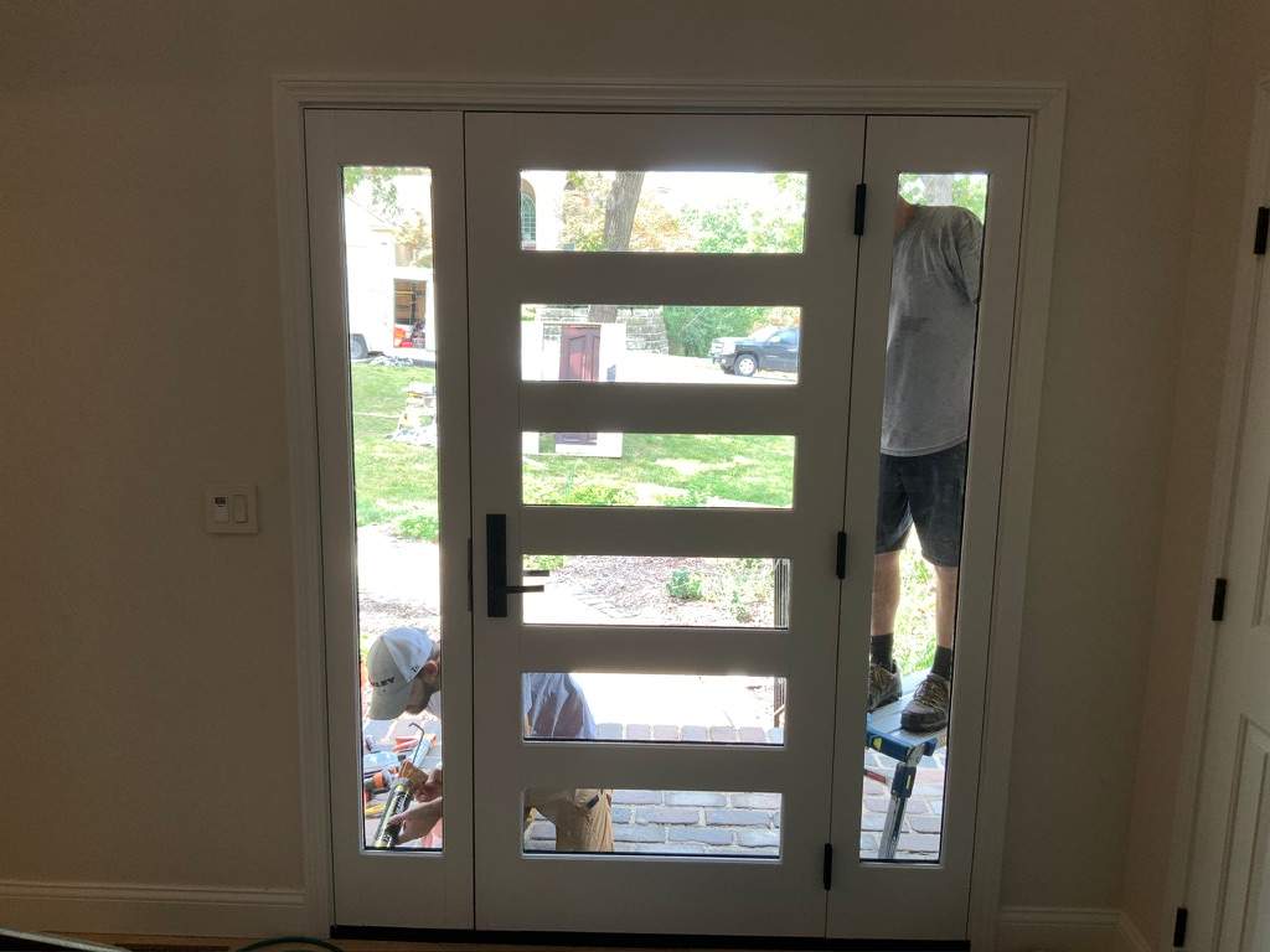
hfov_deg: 61.7
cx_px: 635
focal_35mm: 29
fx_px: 1064
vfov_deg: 48.2
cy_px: 476
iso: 25
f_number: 1.8
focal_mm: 3
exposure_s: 1/120
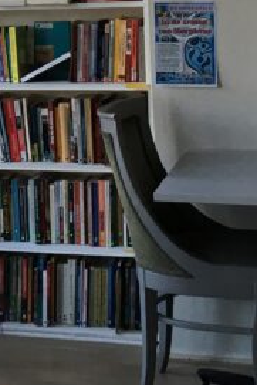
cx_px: -82
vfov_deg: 17.2
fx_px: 1219
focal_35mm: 114
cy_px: -70
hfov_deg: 11.7
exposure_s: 1/33
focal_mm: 4.15
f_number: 2.2
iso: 32
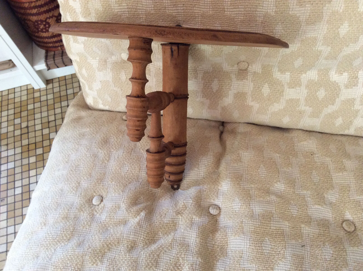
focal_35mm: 32
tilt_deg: -61.3
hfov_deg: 56.9
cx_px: 182
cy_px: 136
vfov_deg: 44.1
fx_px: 335
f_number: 2.4
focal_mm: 3.3
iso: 125
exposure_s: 1/25
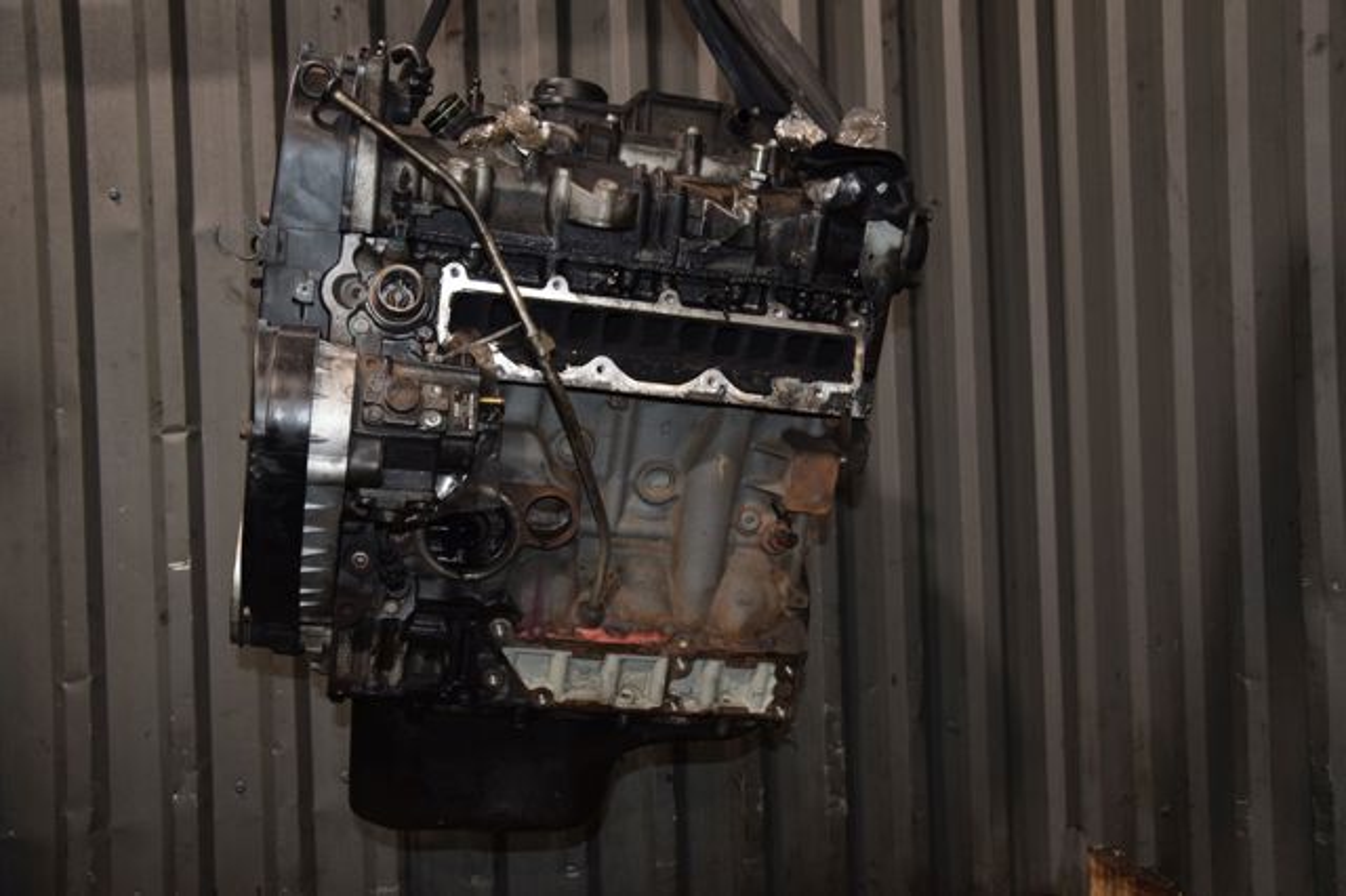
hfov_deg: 51.3
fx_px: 1401
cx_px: 673
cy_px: 448
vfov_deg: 35.5
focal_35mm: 38
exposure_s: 1/60
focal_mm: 25
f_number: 5
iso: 800
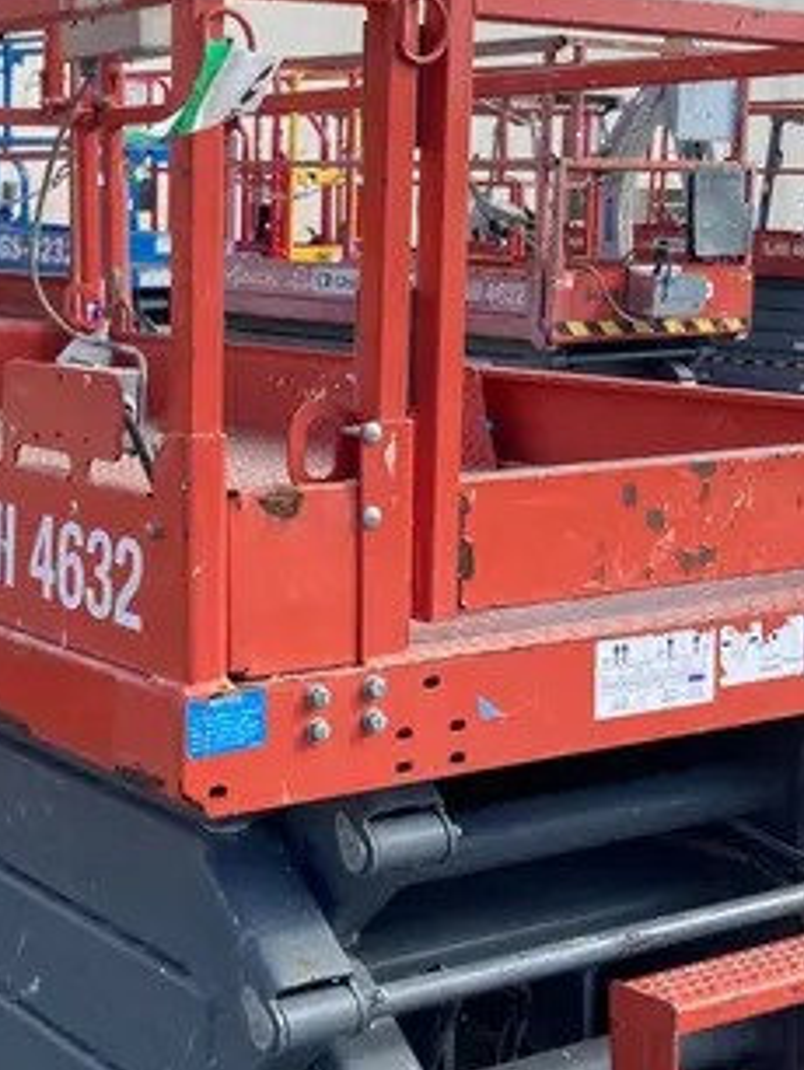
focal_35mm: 67
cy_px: 509
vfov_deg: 28.9
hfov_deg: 21.9
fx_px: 2072
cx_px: 262
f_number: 1.8
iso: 20
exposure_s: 1/747
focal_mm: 3.99
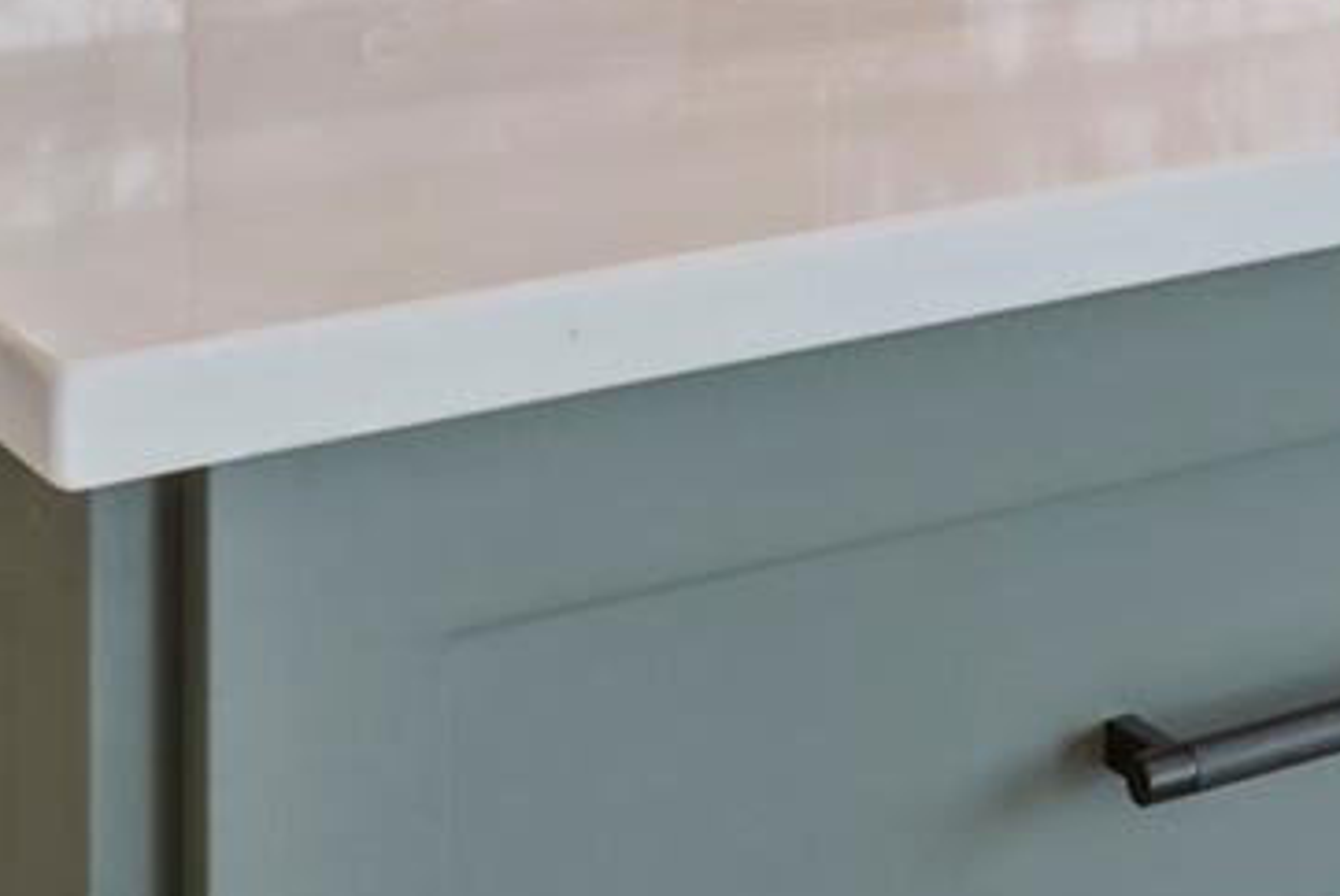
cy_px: -994
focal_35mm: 113
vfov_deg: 10.9
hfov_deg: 16.3
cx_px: 2099
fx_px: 4209
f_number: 9
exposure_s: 1/5
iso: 100
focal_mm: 20
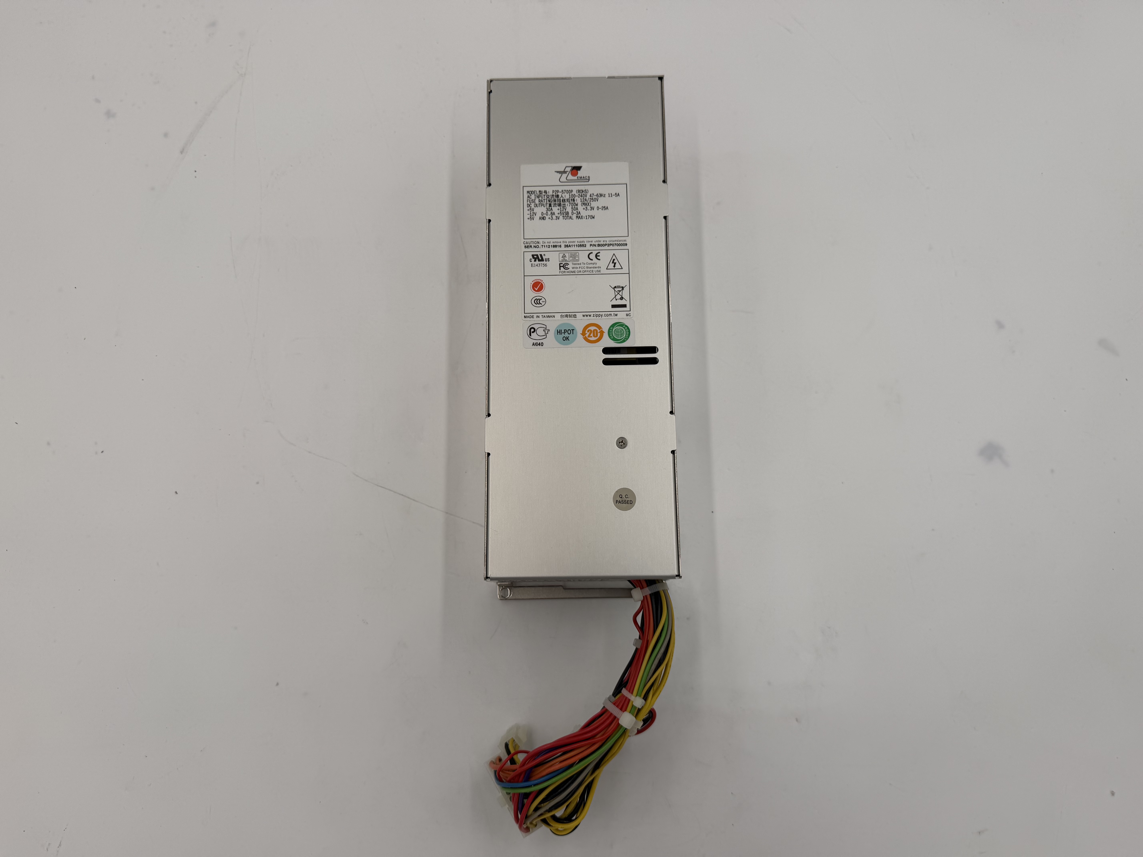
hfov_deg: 71.6
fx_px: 792
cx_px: 572
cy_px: 428
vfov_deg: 56.8
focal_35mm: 24
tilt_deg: -78.7
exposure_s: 1/438
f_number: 1.78
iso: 80
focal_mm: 6.76
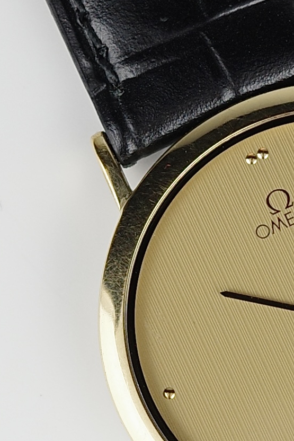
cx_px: 356
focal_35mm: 159
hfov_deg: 8.5
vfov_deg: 12.8
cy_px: 362
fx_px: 1947
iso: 200
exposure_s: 1/200
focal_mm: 26
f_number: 3.5
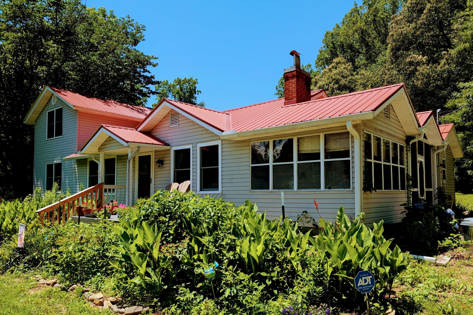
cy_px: 179
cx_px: 236
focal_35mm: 26
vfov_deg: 49.4
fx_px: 342
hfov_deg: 69.4
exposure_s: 1/718
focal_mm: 6.9
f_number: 1.68
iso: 20
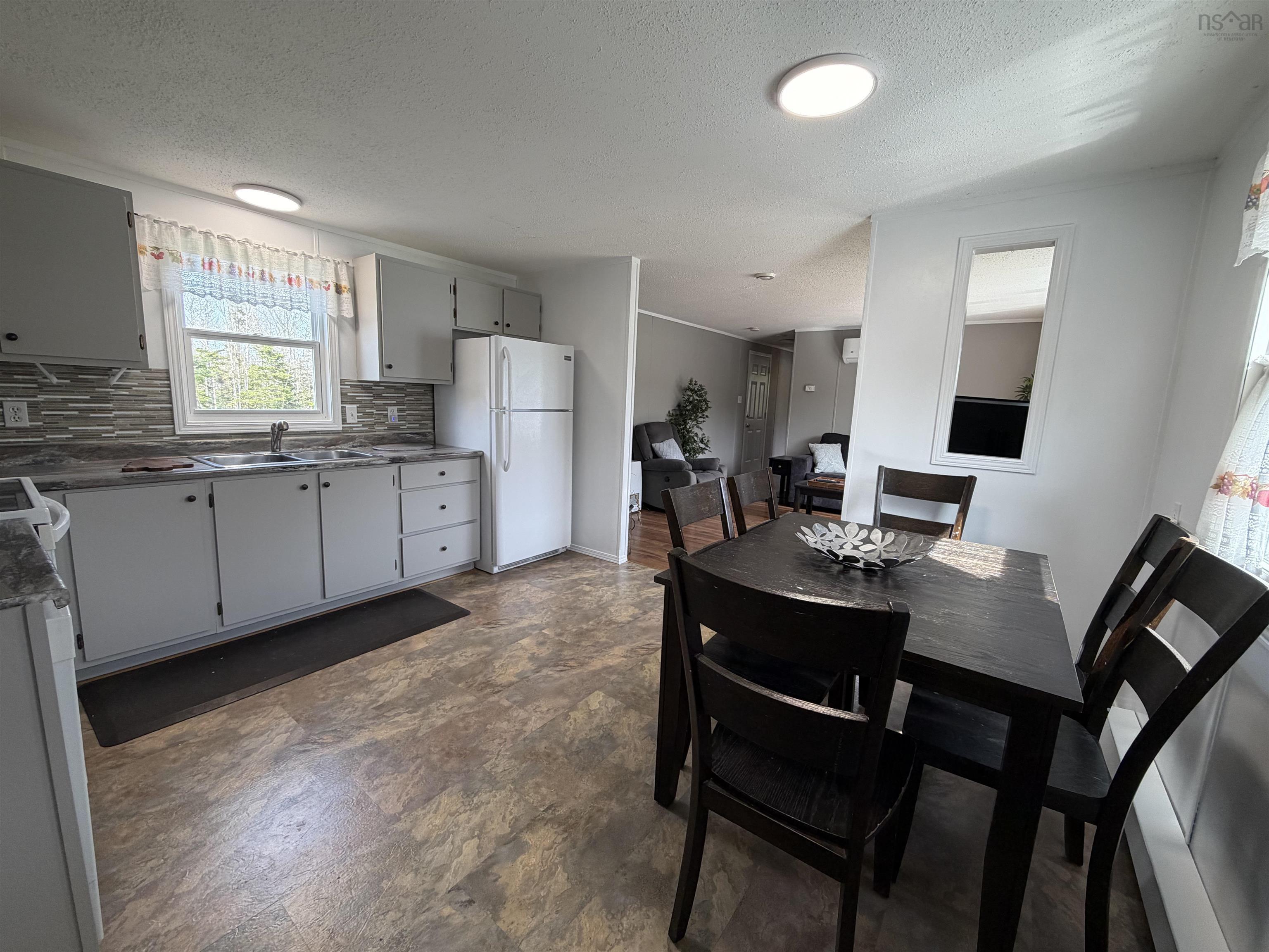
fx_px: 513
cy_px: 476
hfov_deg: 102.1
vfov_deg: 85.7
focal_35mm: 14
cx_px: 634
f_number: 2.2
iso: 125
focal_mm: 2.22
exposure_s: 1/120
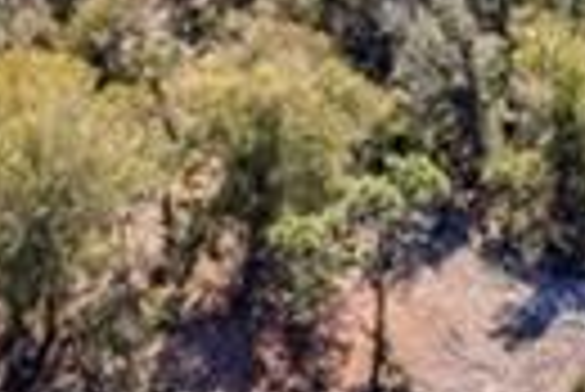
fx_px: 2814
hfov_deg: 11.9
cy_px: -417
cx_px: 396
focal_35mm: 173
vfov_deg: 7.6
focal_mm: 8.38
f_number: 2.8
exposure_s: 1/2000
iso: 130
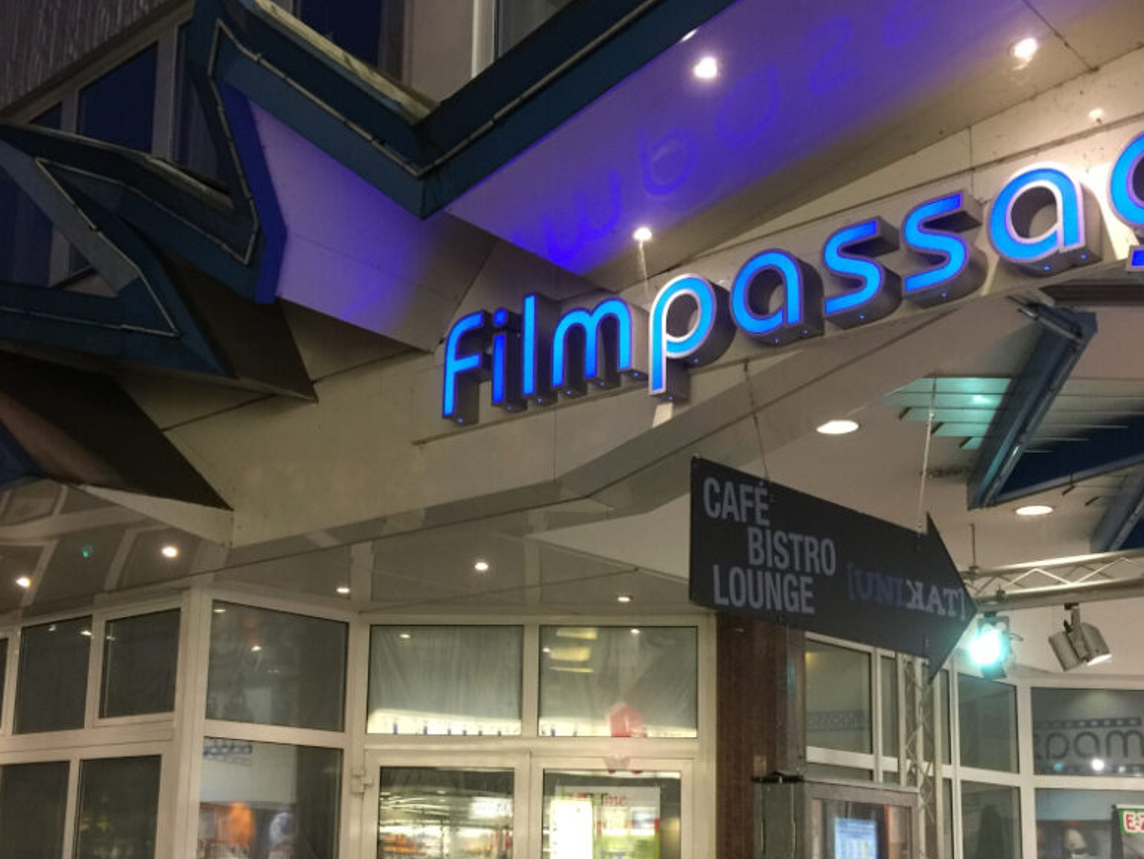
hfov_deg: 42.9
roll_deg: -1.8
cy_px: 623
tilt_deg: +9.3
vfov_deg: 32.4
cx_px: 548
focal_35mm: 44
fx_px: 1455
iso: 125
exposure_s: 1/17
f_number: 2.2
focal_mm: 4.15
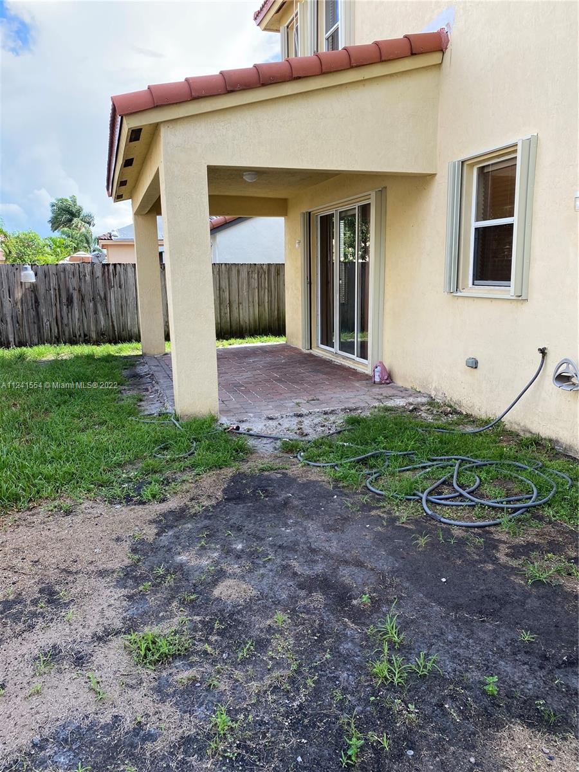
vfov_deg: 67.3
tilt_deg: -9.8
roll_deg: +1.2
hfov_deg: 53.1
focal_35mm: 26
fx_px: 580
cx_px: 290
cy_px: 386
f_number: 1.8
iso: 32
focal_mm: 4.25
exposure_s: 1/698
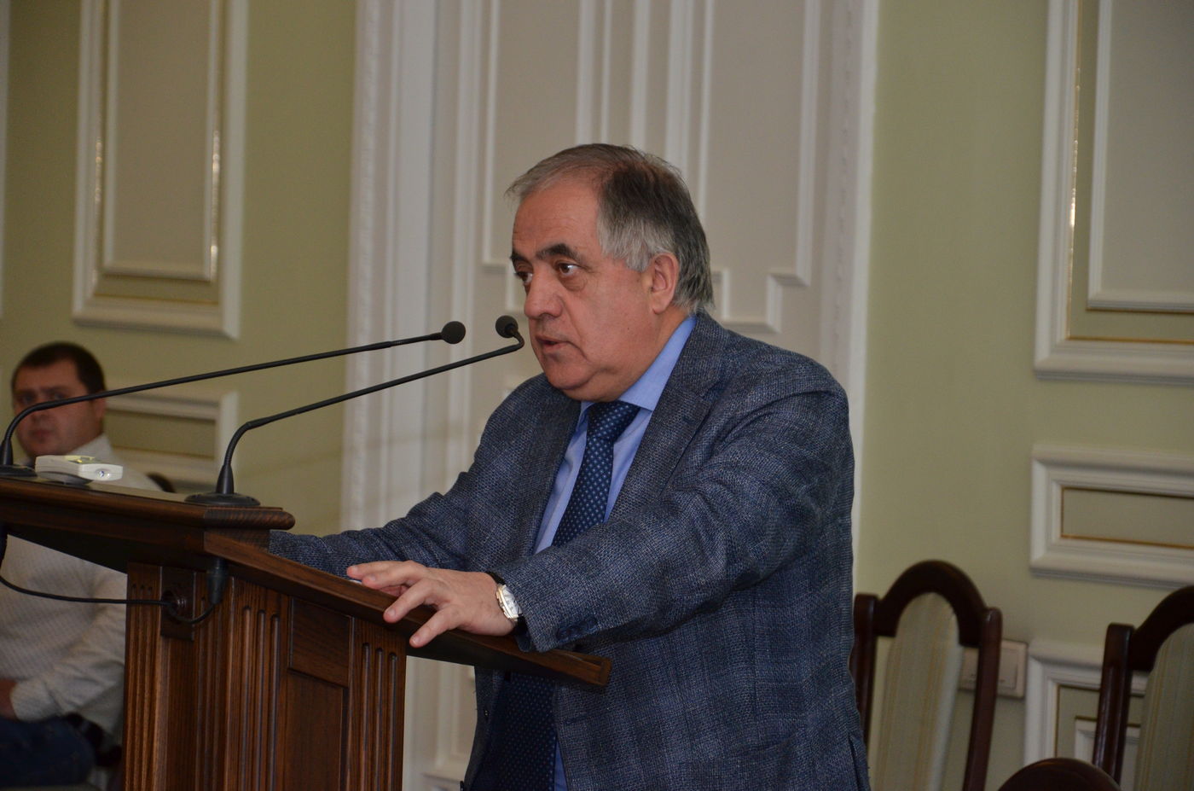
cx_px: 597
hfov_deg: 13.1
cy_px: 396
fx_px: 5212
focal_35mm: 158
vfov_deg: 8.7
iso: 800
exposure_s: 1/250
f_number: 5.6
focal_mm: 105
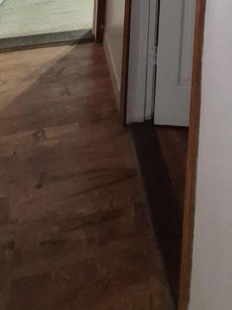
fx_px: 411
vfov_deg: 24.7
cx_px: 172
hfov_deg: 31.0
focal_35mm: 46
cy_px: -207
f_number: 2.2
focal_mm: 1.74
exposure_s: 1/60
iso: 1000
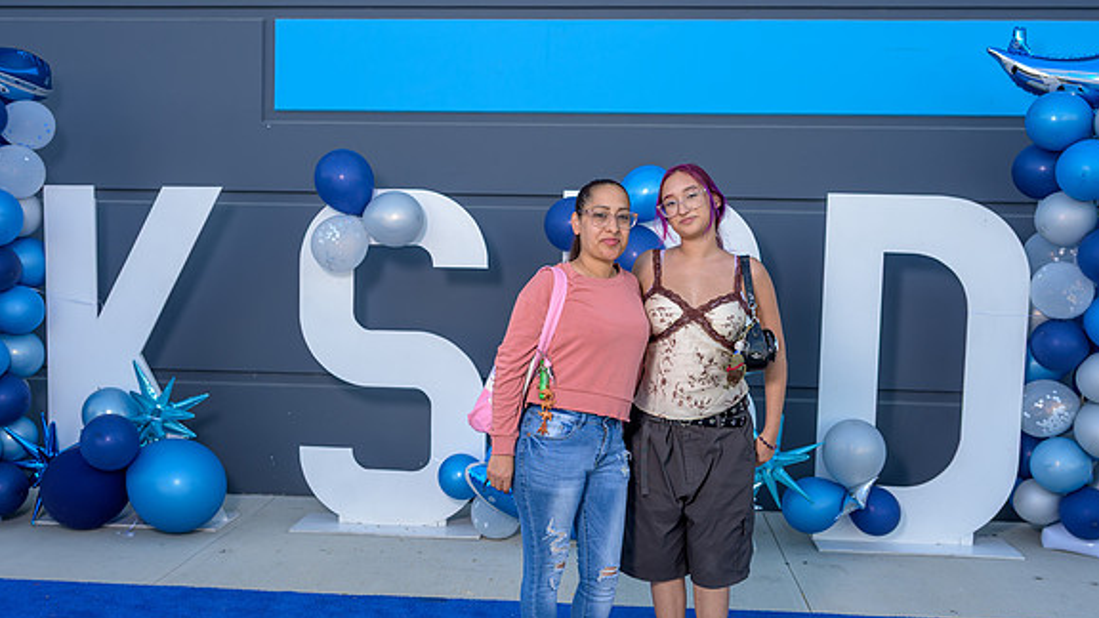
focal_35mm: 38
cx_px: 549
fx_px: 1107
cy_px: 319
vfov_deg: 31.2
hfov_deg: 52.8
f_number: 4
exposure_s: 1/200
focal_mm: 30
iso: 100
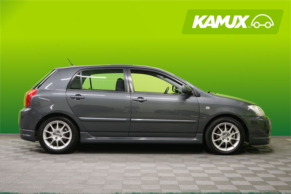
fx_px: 542
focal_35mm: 67
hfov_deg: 30.1
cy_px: 97
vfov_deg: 20.3
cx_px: 146
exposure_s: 1/50
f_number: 5.6
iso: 800
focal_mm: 67
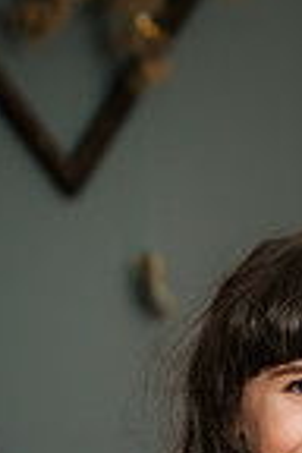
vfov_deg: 9.4
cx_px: 297
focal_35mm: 218
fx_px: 2743
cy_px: 475
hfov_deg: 6.3
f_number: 2.8
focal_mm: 70
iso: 800
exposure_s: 1/200
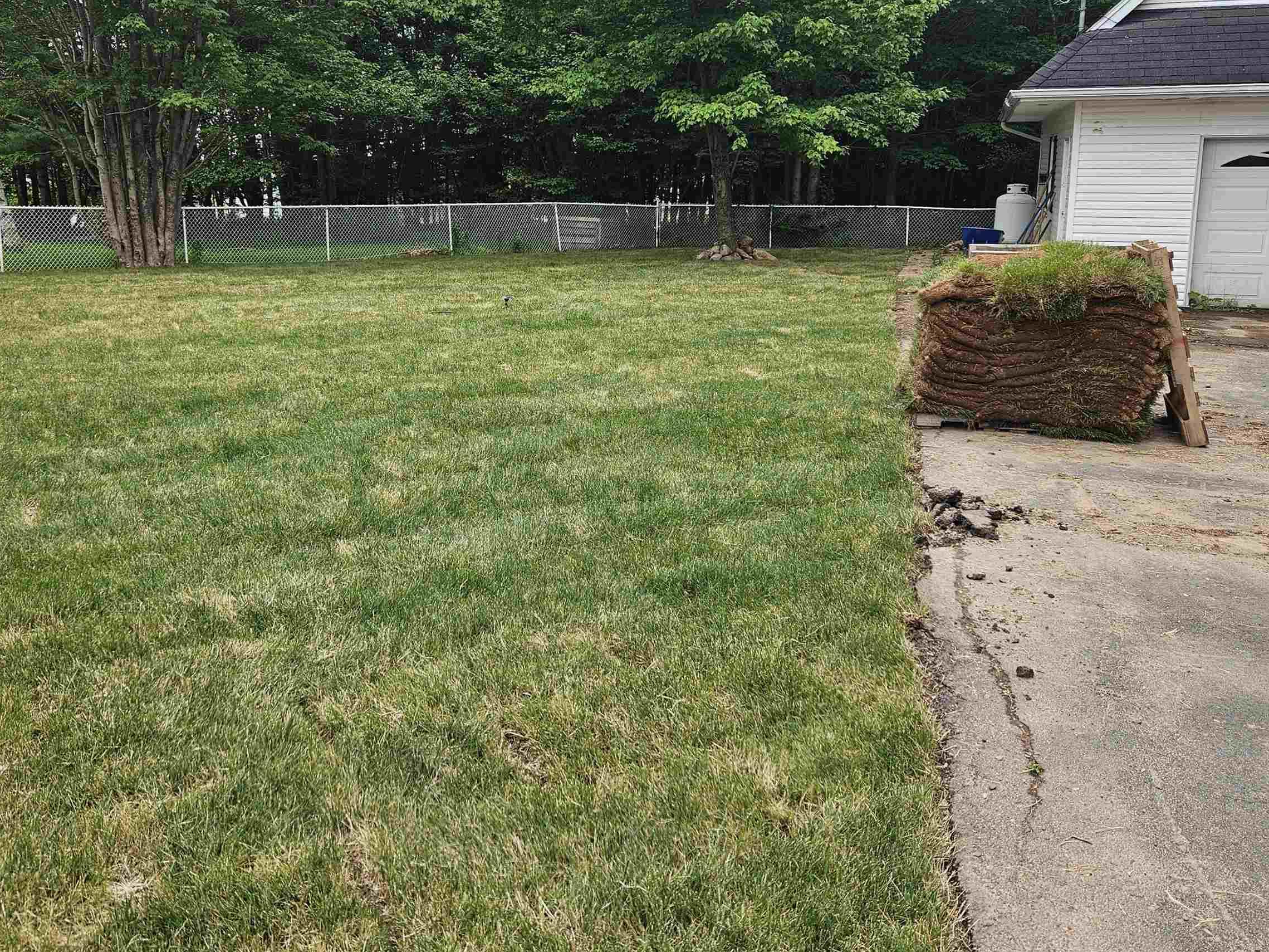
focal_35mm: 31
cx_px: 522
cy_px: 347
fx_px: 1136
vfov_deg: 45.0
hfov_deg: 58.0
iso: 25
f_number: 1.8
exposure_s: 1/203
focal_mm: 5.4
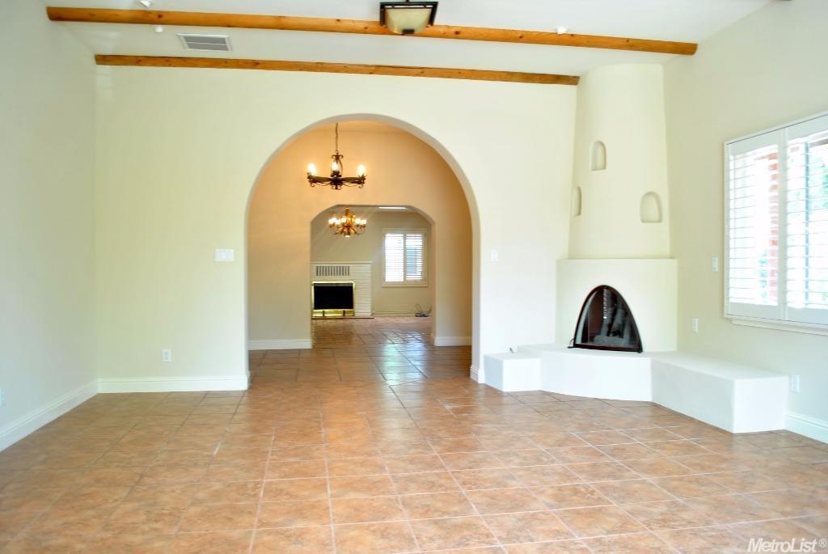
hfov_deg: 67.3
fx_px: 622
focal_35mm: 27
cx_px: 414
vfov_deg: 48.0
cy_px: 277
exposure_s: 1/5
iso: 100
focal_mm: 18
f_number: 3.5
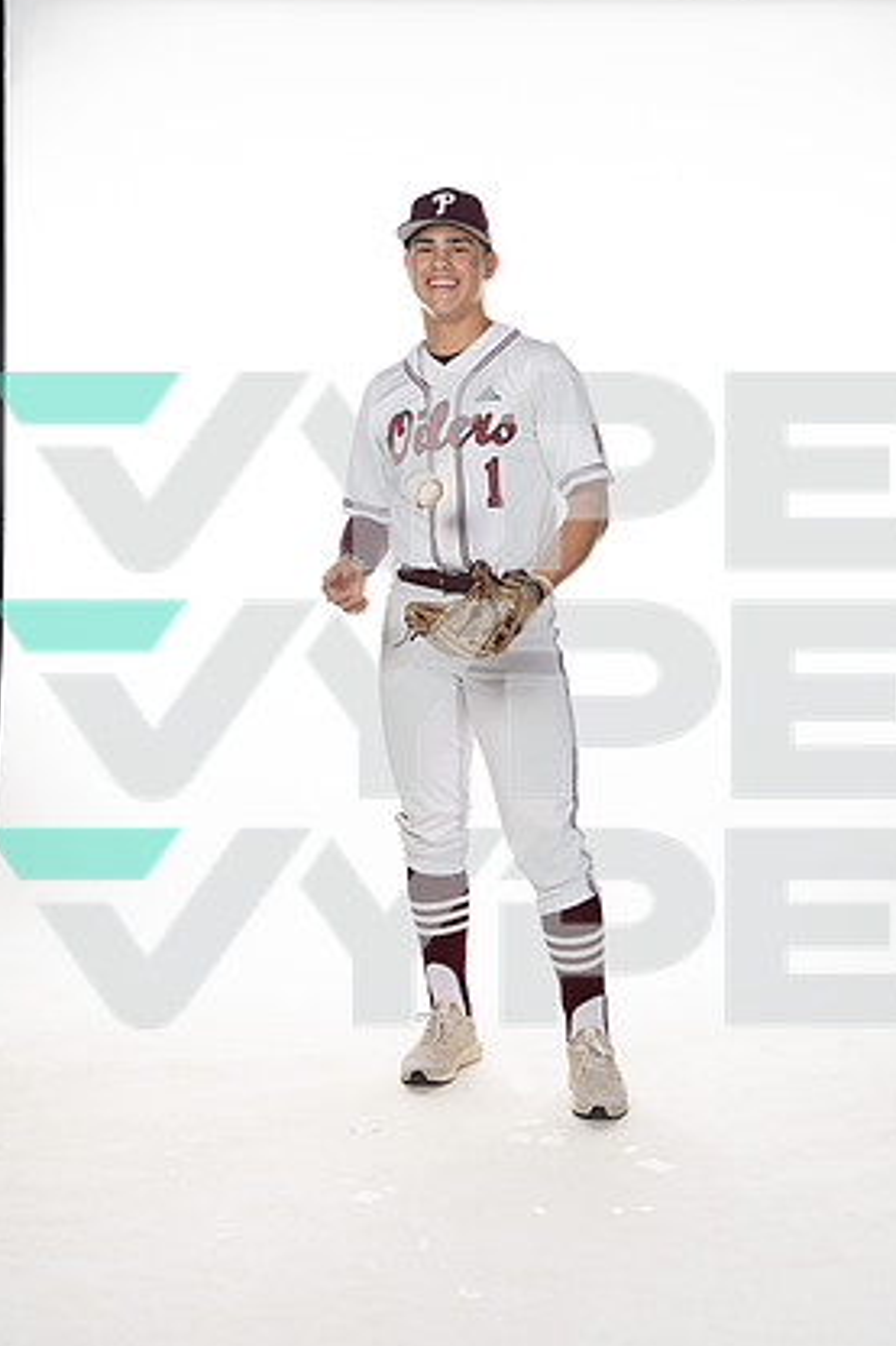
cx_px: 469
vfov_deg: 37.5
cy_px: 702
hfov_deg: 25.5
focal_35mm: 53
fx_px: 1980
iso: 400
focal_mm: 49
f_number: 6.3
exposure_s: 1/250
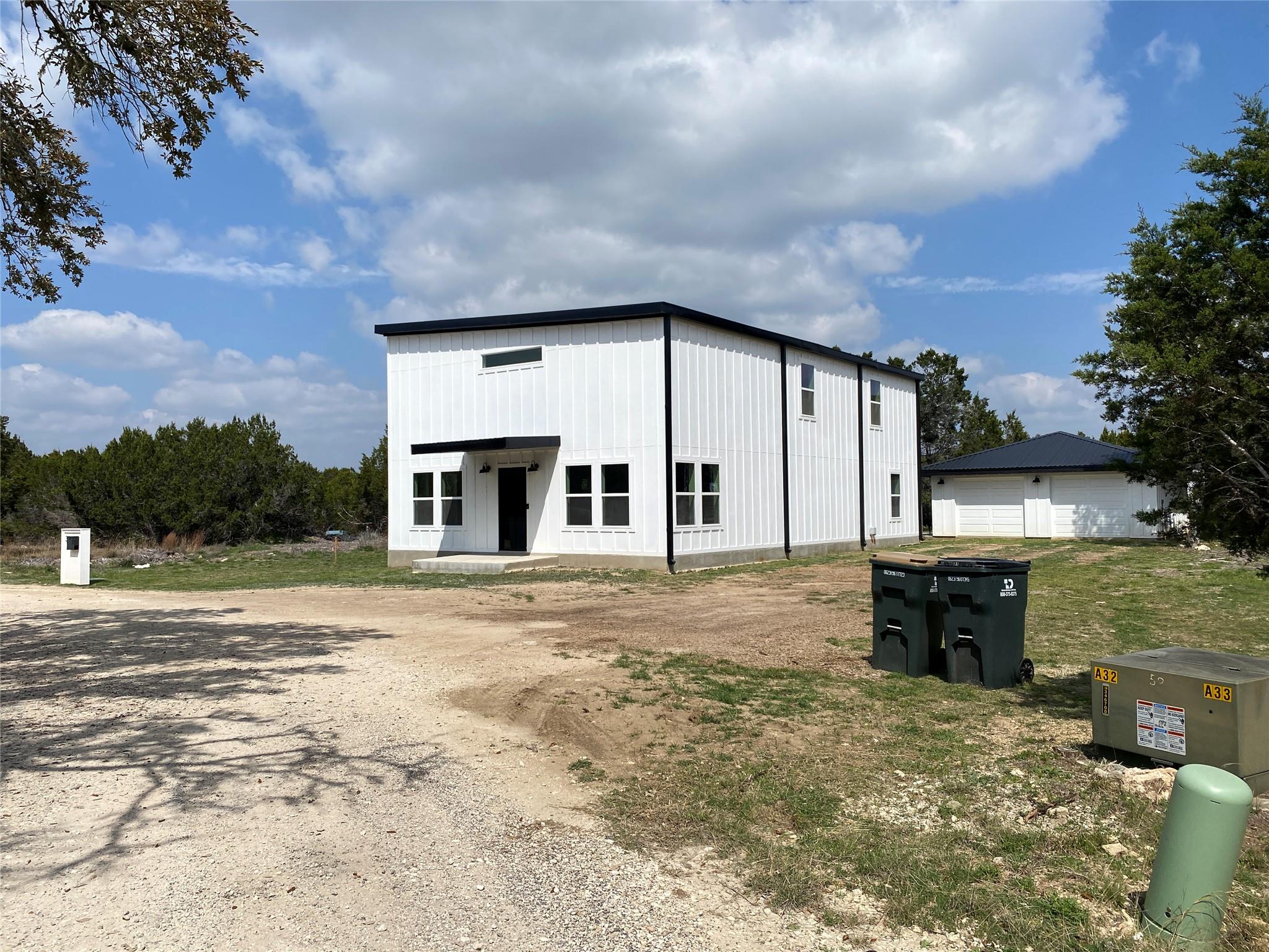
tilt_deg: -0.5
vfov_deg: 53.1
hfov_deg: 67.3
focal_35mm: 26
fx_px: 953
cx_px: 634
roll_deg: +0.3
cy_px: 476
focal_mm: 4.25
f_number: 1.8
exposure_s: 1/6757
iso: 32
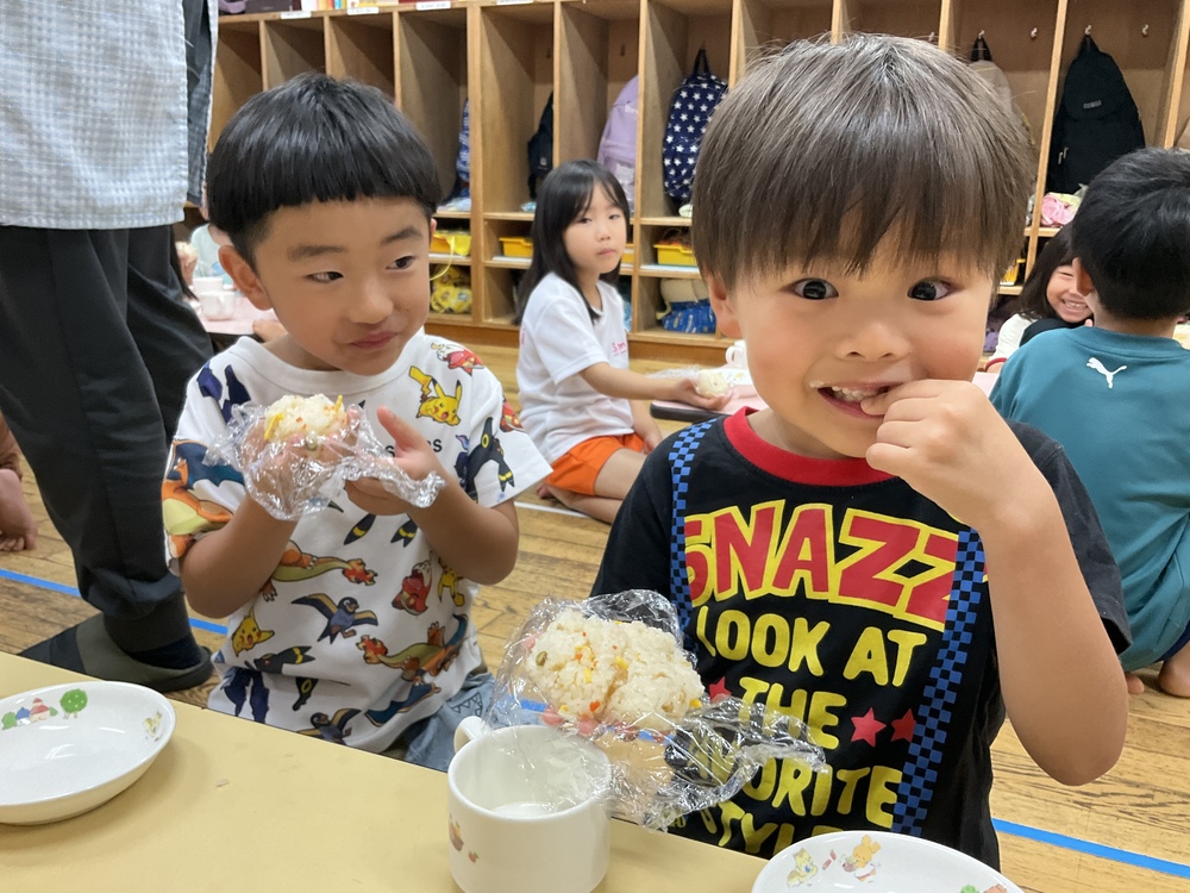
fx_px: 997
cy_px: 446
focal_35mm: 29
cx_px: 595
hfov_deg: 61.7
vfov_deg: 48.2
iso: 100
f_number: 1.8
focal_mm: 3
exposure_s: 1/60
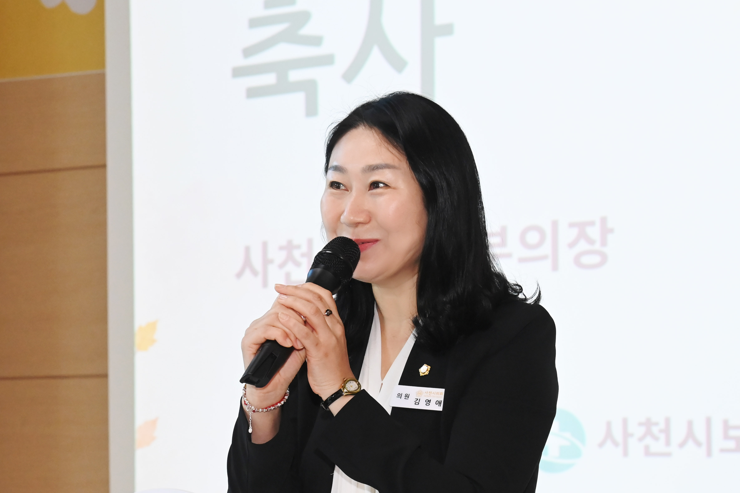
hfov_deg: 22.4
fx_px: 1870
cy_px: 368
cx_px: 327
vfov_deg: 15.0
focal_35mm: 91
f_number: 6.3
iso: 5000
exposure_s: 1/250
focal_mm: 58
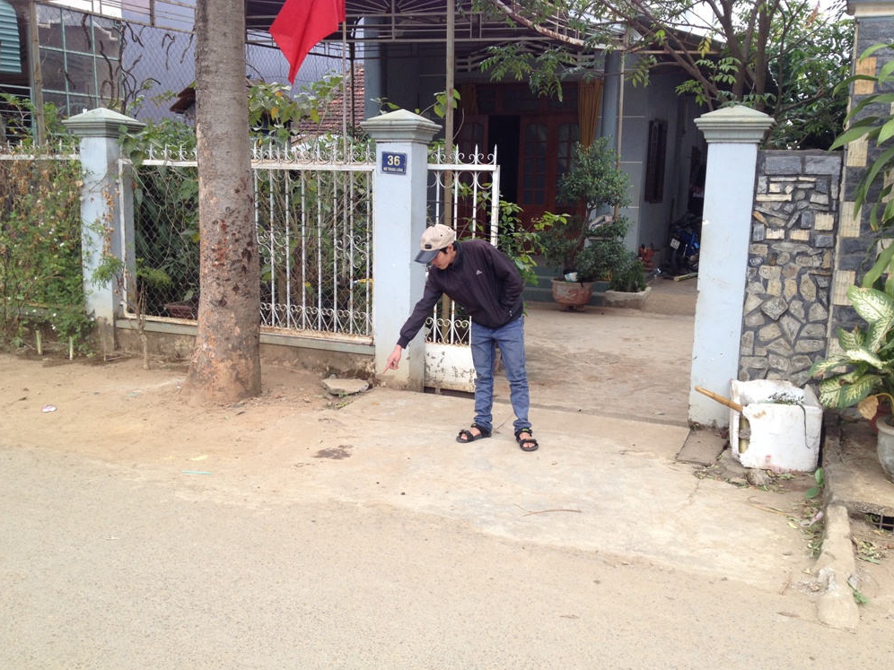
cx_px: 448
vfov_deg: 39.7
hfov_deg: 51.4
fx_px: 930
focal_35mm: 36
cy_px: 330
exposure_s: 1/145
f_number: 2.4
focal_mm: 4.28
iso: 50
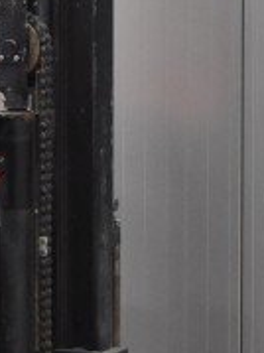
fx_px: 2262
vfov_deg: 8.9
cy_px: 120
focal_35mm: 222
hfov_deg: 6.7
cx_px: 8
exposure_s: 1/25
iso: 1600
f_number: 5.6
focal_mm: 23
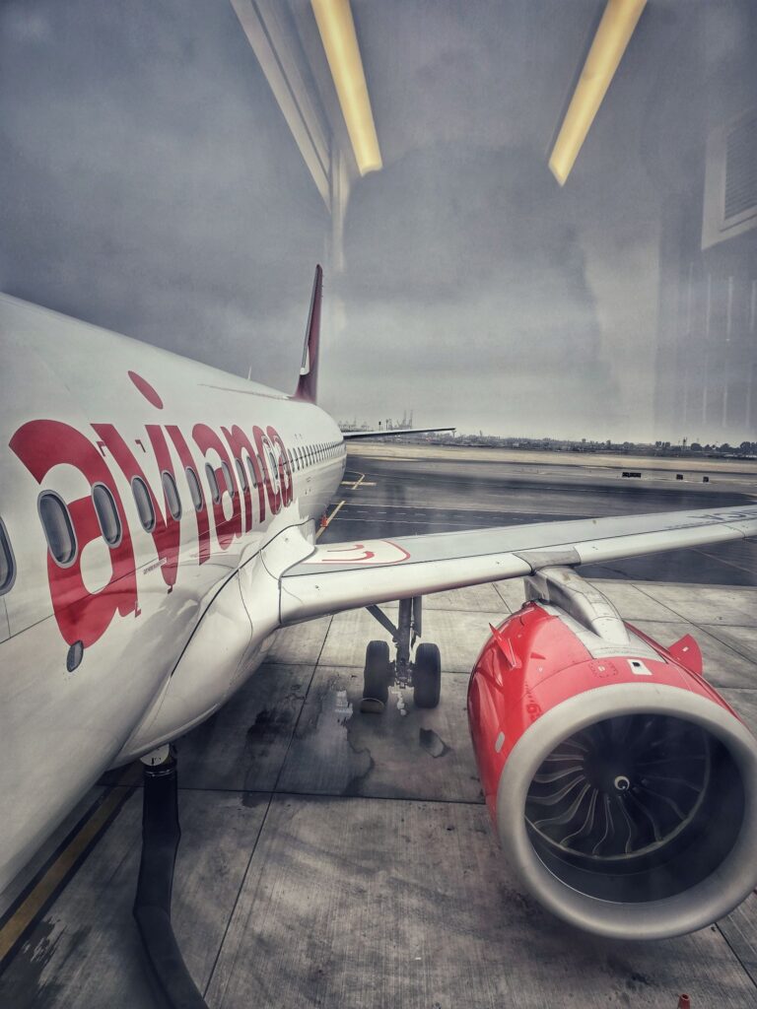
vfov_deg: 73.9
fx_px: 671
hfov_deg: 58.9
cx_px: 378
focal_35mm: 23
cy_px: 504
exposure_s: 1/180
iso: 40
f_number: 1.7
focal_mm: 6.3
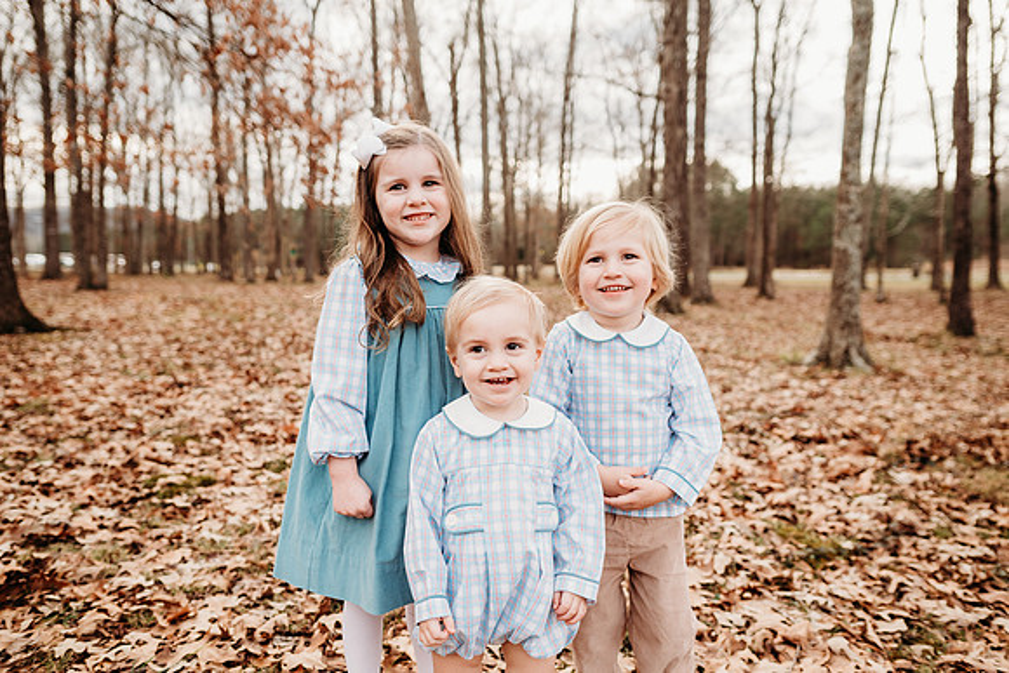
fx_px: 673
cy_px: 336
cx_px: 504
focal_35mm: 24
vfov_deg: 53.2
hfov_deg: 73.7
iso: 100
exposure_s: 1/250
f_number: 3.2
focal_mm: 24
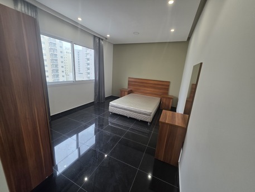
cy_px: 96
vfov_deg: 89.9
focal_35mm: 13
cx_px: 128
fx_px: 96
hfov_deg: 106.2
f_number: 1.9
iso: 80
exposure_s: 1/100
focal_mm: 2.2
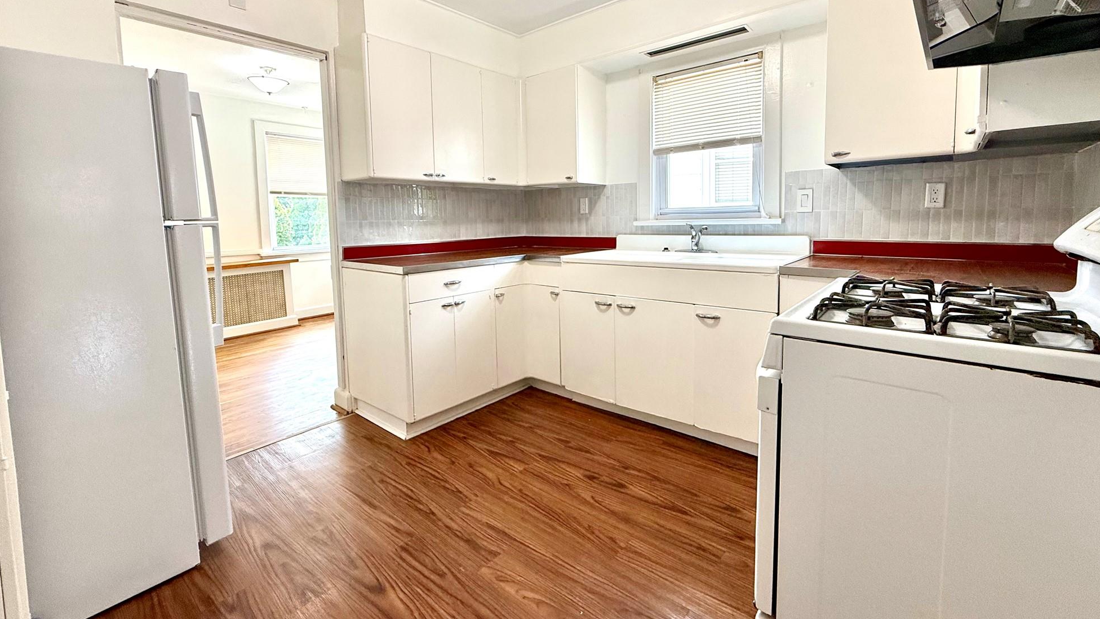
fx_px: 467
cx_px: 575
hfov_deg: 99.3
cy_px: 249
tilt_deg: -3.8
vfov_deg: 66.5
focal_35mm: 16
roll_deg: +1.1
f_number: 2.2
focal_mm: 2.22
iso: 125
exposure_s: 1/120
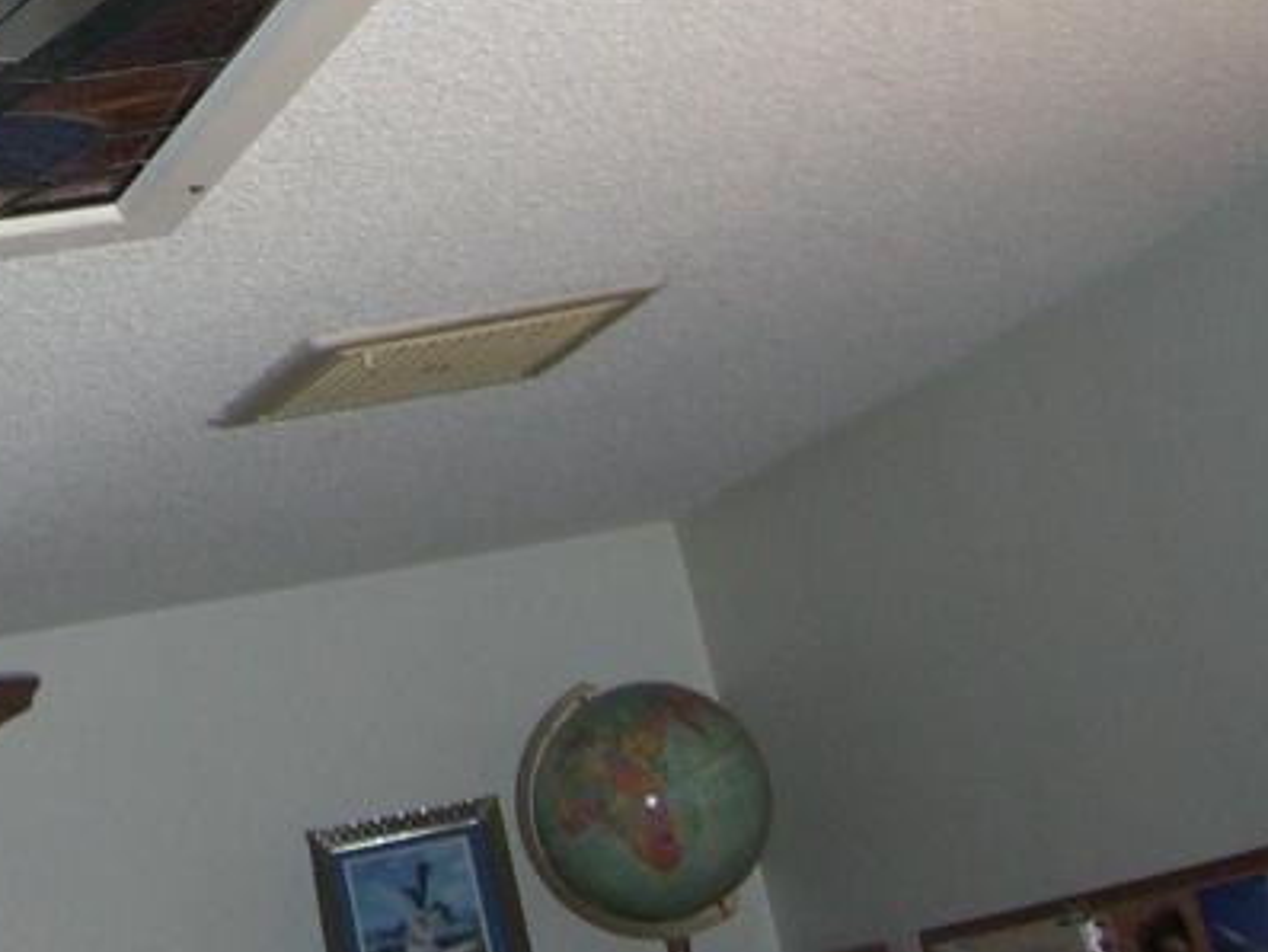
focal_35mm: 98
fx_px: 3591
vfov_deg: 14.6
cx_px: -99
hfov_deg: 19.3
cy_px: -224
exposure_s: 1/60
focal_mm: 6.2
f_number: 2.7
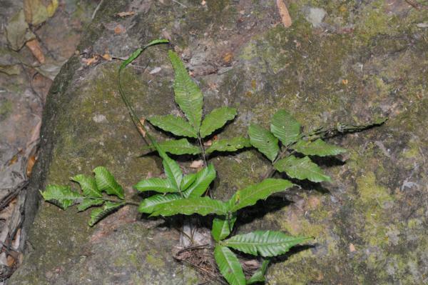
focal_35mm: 90
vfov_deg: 15.2
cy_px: 142
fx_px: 1069
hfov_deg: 22.6
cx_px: 214
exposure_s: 1/60
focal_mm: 60
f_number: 5
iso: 200
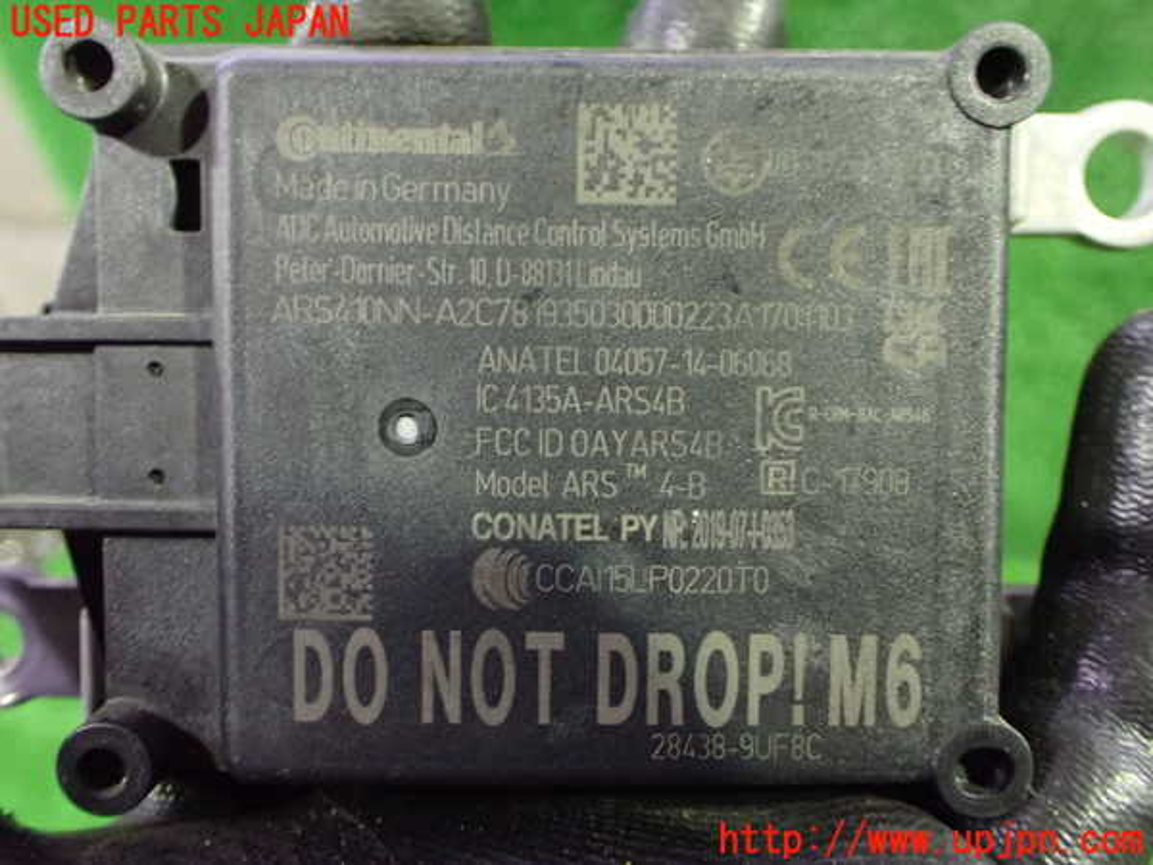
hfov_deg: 56.8
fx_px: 1066
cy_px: 432
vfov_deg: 44.2
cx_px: 576
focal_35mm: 32
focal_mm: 5.79
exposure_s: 1/30
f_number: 2.4
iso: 1250
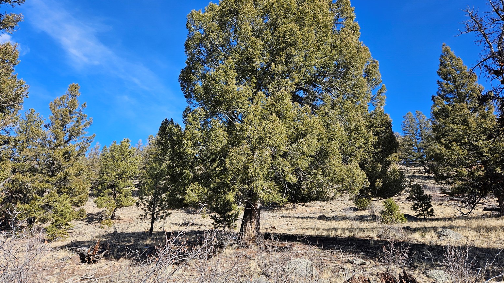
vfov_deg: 44.3
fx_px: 347
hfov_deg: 71.9
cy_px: 121
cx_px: 250
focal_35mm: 26
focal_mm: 5.4
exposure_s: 1/965
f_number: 1.8
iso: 25
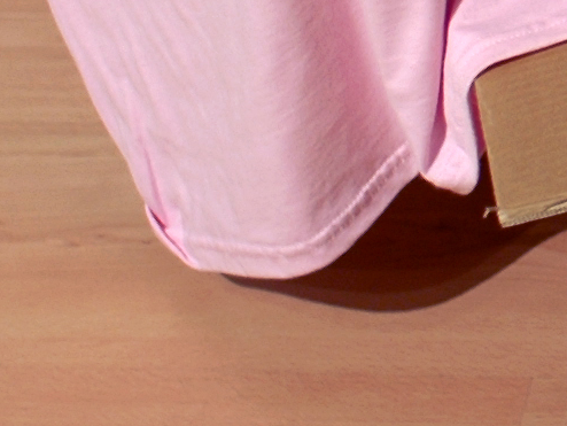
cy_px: -506
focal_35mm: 263
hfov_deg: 7.2
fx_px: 4310
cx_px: 1245
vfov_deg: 5.5
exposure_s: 1/30
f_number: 1.4
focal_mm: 30
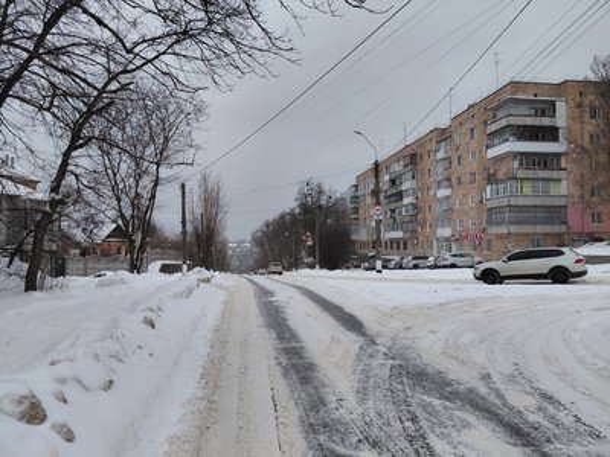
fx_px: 441
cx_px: 305
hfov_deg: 69.4
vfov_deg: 54.9
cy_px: 228
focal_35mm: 25
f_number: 1.8
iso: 50
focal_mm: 4.69
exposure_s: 1/1180
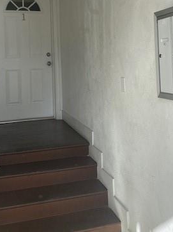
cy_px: 58
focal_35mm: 46
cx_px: 84
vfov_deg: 40.1
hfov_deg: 31.5
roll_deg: +1.8
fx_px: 307
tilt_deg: +1.2
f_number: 1.8
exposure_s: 1/757
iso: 32
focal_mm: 4.25
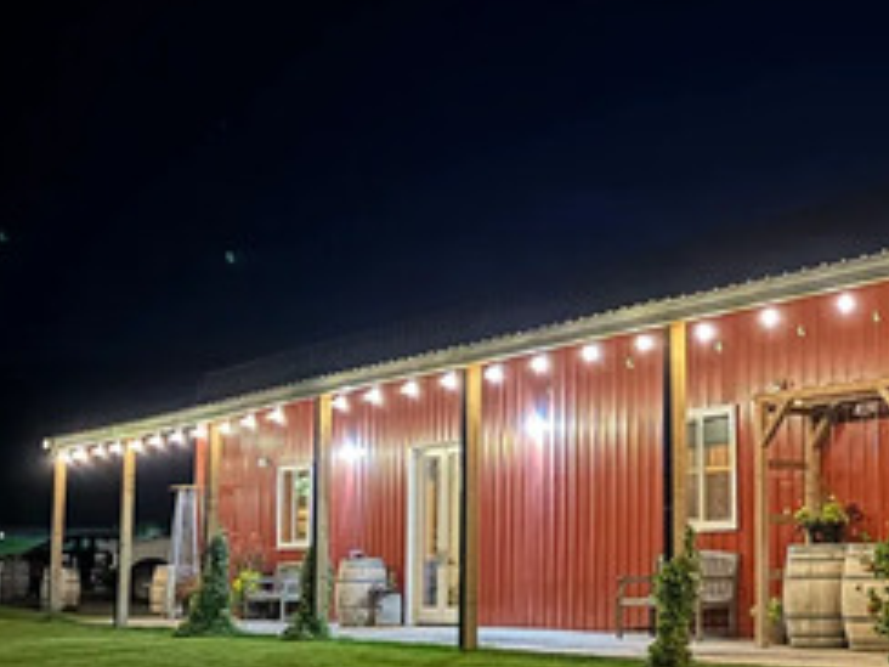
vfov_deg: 22.9
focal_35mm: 64
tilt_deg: +5.8
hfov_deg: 28.9
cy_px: 324
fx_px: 1644
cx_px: 823
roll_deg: +2.1
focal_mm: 5.96
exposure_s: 1/9
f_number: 1.6
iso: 1250
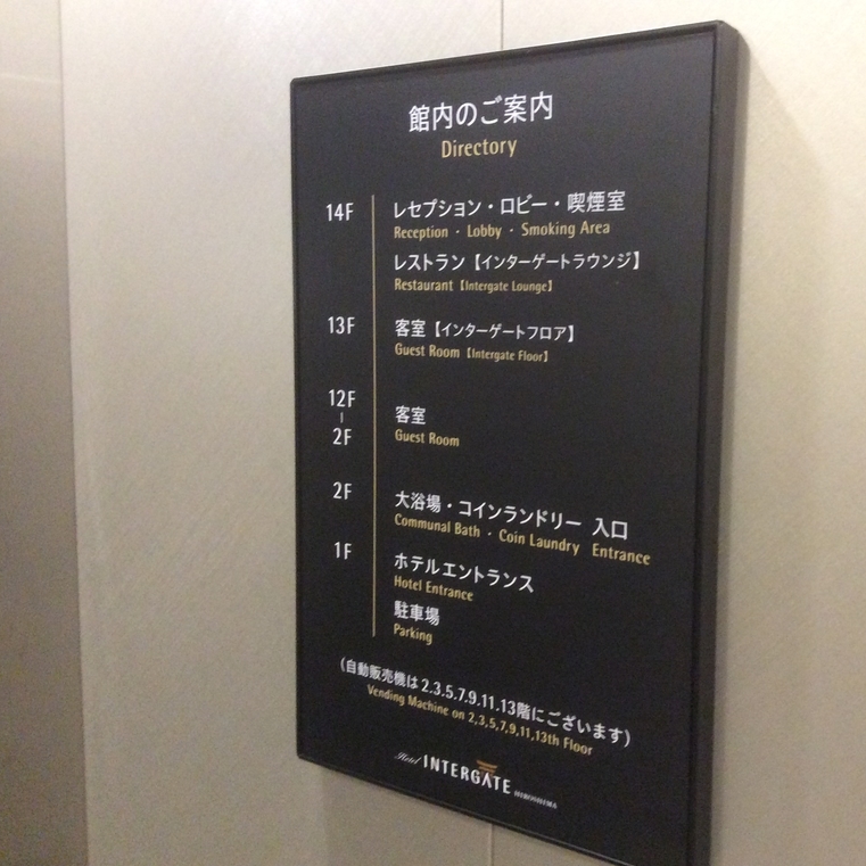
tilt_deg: -6.5
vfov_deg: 43.9
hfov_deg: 43.3
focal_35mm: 38
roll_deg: -1.9
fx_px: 1076
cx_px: 569
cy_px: 433
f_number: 2.4
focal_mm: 3.3
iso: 320
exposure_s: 1/20
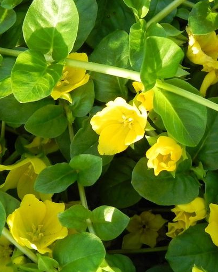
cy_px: 192
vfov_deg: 34.8
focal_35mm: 53
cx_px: 167
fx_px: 427
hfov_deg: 28.2
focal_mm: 4.6
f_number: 5
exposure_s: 1/60
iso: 160
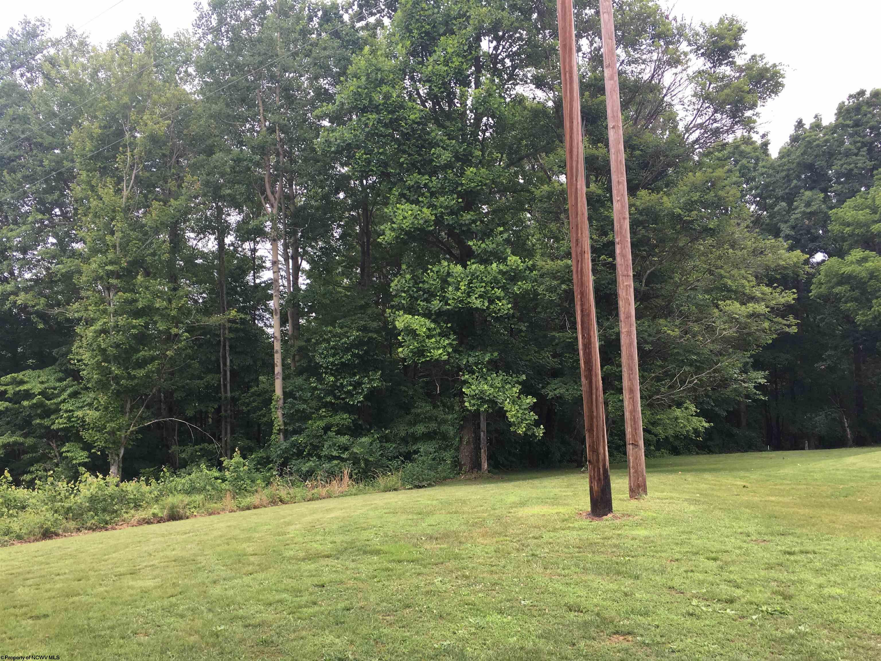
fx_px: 738
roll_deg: +0.7
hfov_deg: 61.7
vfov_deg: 48.2
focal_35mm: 29
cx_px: 440
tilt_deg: +3.7
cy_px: 330
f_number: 2.2
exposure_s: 1/305
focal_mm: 4.15
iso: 25
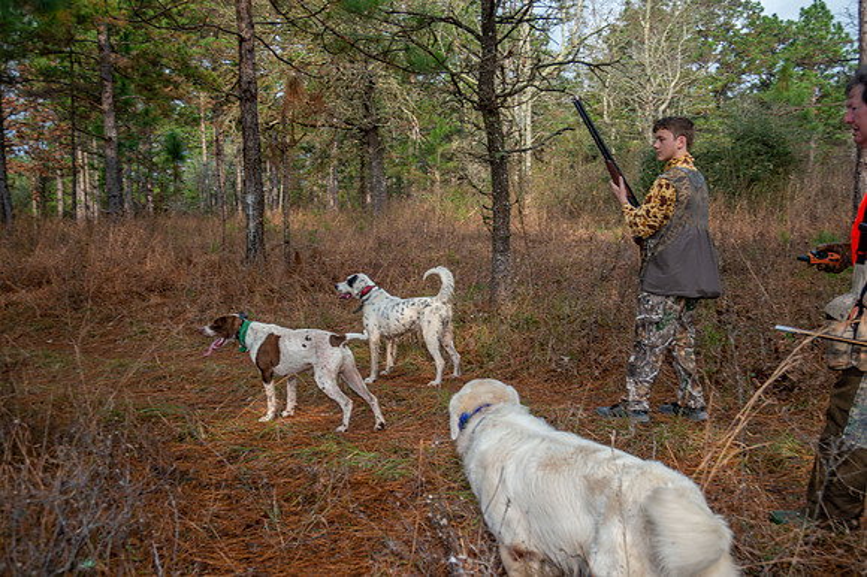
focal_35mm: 38
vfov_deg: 35.0
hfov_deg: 50.7
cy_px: 288
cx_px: 434
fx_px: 915
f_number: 8
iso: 250
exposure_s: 1/250
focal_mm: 38
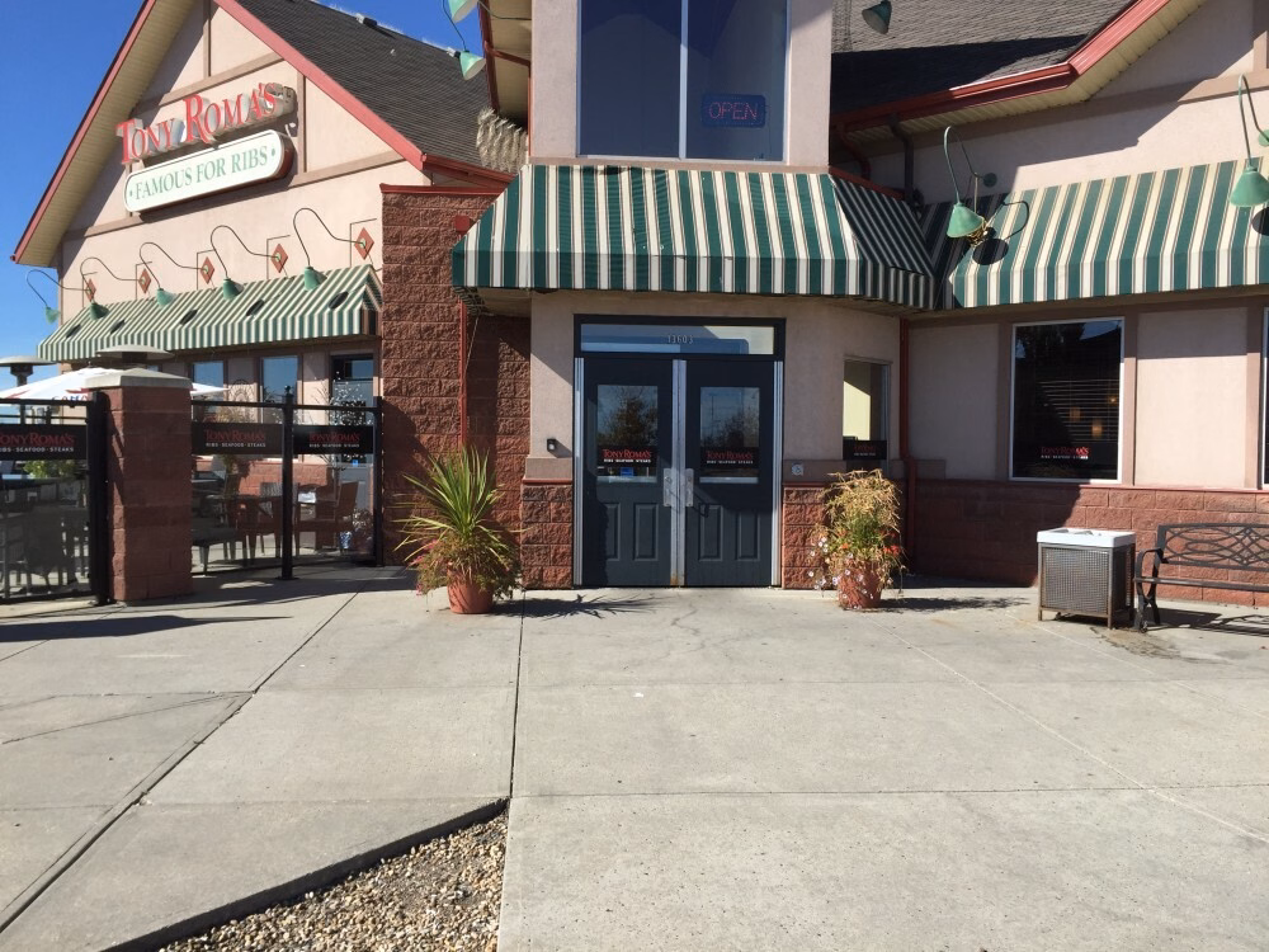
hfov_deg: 61.7
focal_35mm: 29
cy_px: 476
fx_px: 1063
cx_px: 634
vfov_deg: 48.2
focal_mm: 4.15
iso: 32
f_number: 2.2
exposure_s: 1/1647
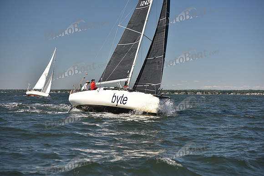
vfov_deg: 19.5
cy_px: 88
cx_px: 132
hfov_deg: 28.8
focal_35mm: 70
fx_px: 513
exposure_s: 1/1250
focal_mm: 70
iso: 250
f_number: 4
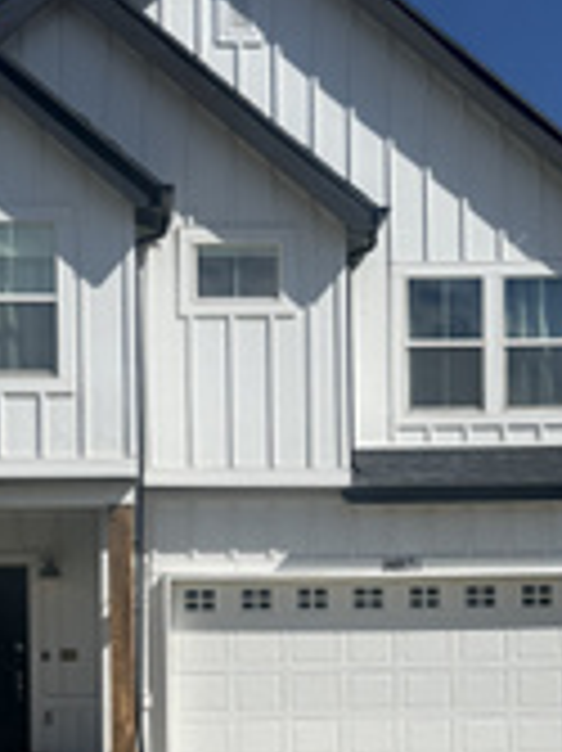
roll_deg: +0.5
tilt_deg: +3.4
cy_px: 639
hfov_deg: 21.2
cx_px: 216
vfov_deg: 27.4
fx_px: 1496
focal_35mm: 69
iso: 80
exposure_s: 1/8130
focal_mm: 6.76
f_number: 1.78
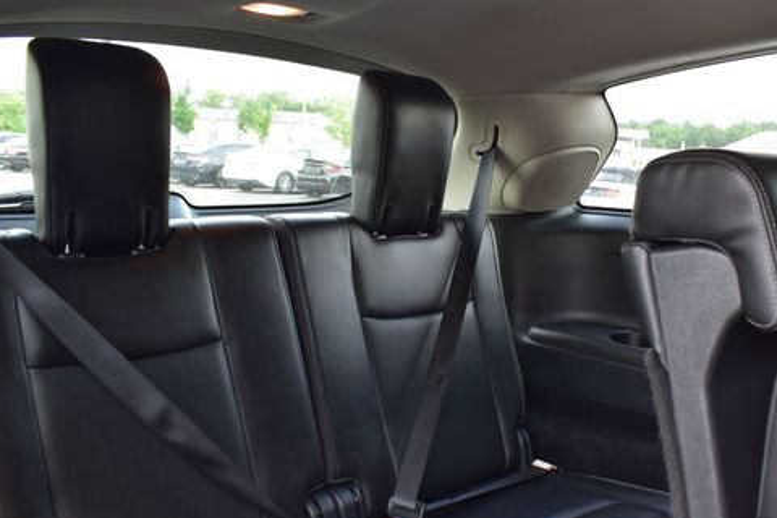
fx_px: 777
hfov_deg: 52.8
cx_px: 466
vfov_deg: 36.7
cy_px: 317
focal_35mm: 36
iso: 560
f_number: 6.3
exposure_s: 1/15
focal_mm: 18
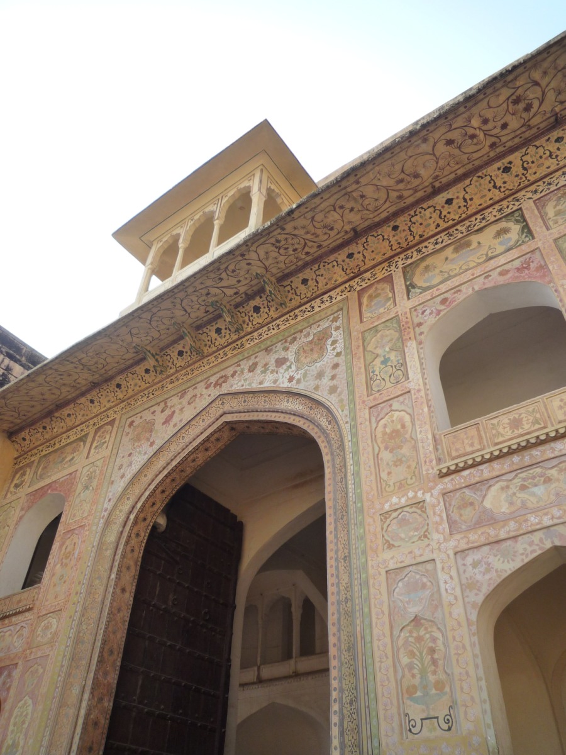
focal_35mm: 25
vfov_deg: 69.4
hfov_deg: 54.9
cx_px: 283
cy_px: 378
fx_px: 545
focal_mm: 4.4
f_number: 3.2
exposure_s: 1/500
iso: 160
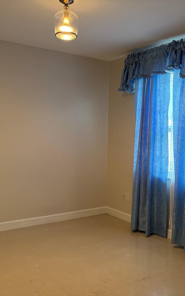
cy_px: 148
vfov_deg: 52.7
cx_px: 114
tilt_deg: -4.4
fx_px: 298
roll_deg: -1.4
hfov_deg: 34.3
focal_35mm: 37
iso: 200
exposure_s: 1/60
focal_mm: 5.96
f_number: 1.6
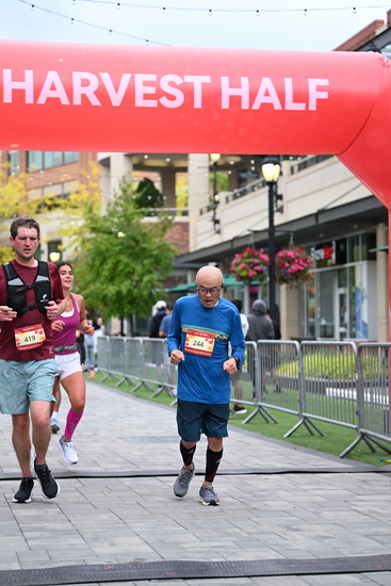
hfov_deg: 17.7
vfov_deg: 26.3
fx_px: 1254
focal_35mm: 77
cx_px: 196
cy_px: 293
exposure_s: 1/2000
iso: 640
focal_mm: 77
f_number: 2.8
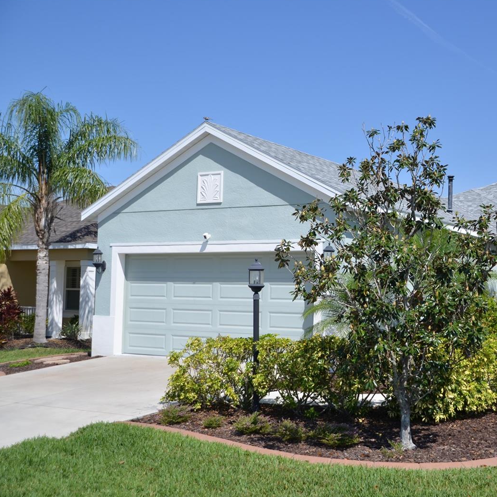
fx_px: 763
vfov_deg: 36.1
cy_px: 247
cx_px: 369
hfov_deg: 35.3
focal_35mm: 47
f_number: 4
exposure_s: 1/1250
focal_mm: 24
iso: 100
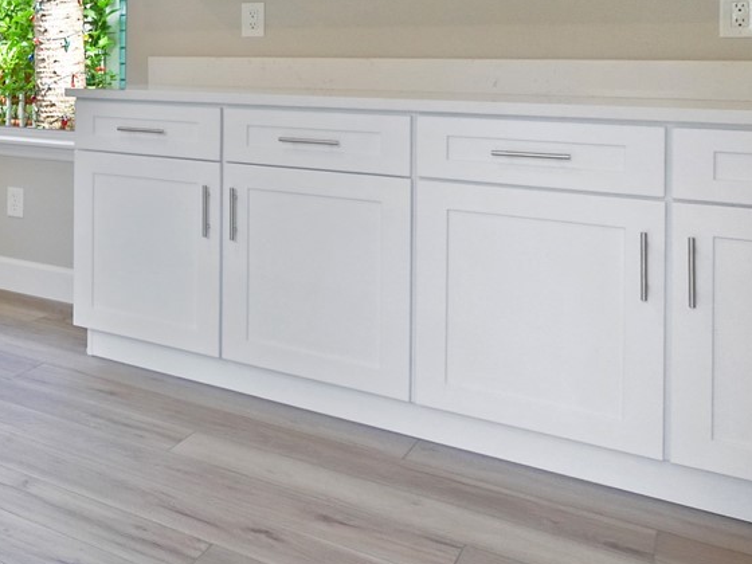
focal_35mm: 40
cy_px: 67
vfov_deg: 34.2
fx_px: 869
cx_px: -158
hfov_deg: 36.0
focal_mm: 7
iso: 640
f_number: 4
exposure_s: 1/60
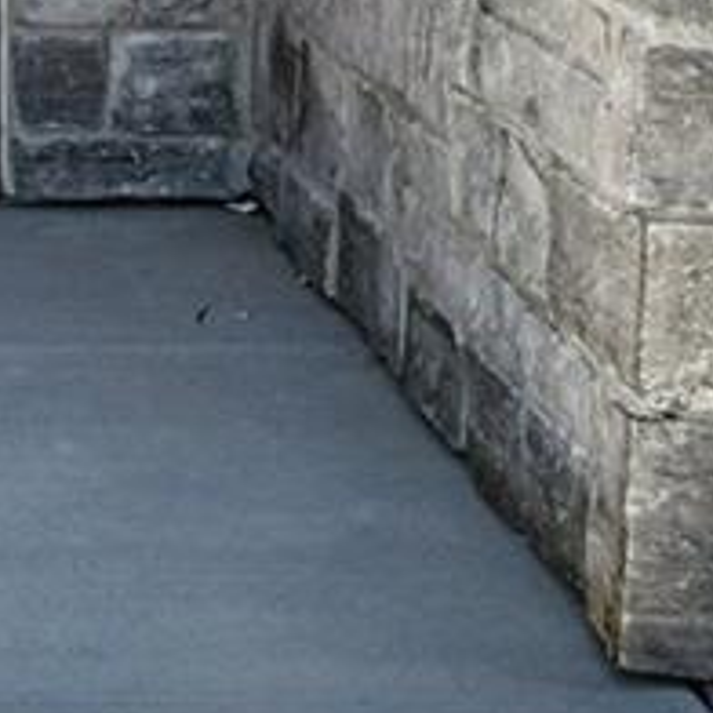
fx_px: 3157
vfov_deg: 11.9
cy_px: -586
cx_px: -364
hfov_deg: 12.3
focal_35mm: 135
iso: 64
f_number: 10
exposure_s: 1/40
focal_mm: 19.5
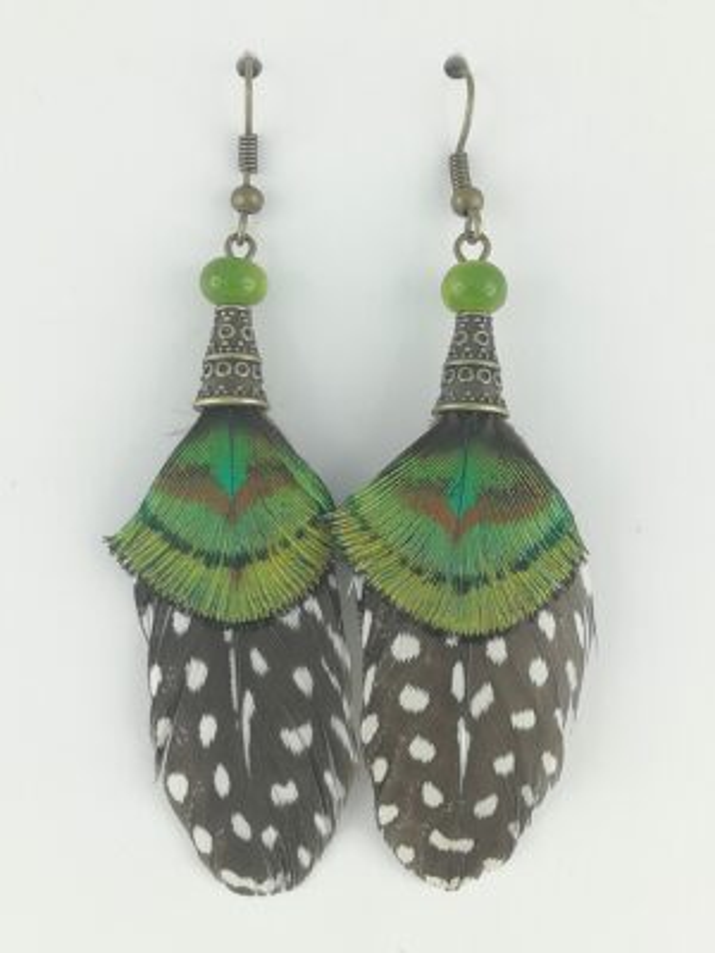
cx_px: 358
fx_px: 1680
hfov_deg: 24.0
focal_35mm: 61
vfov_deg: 31.7
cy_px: 476
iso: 50
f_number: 2.2
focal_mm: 3.46
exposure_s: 1/109
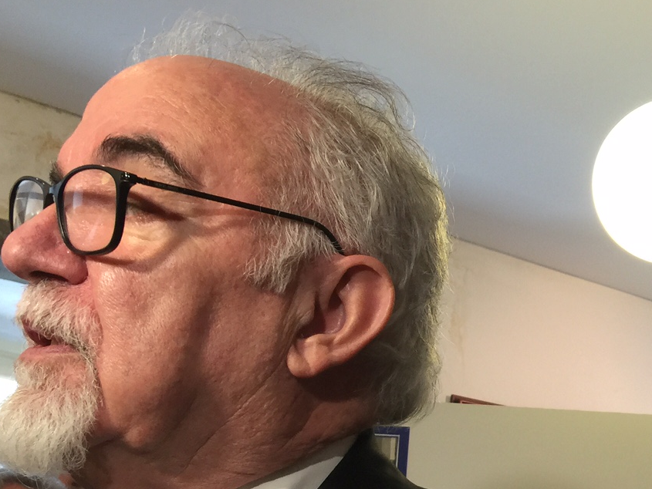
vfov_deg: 25.7
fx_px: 1055
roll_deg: -4.5
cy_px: 382
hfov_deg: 33.9
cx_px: 461
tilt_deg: +15.5
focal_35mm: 56
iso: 64
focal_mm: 4.15
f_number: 2.2
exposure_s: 1/17
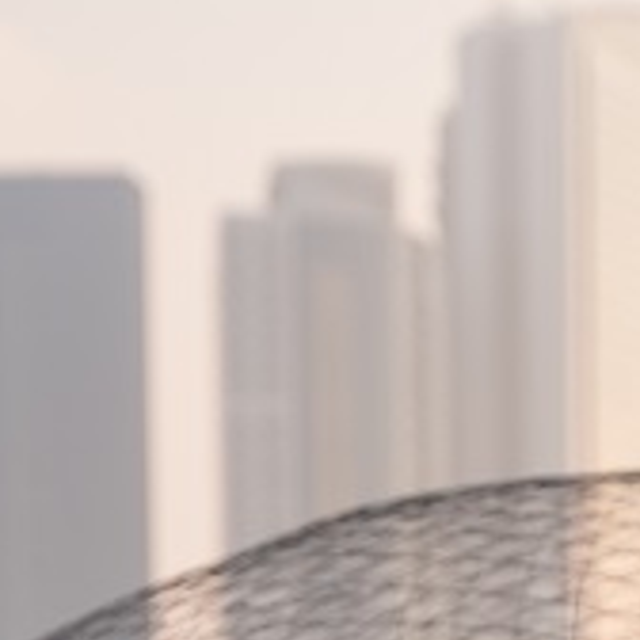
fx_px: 4079
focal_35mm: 195
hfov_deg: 8.8
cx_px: 867
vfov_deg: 8.2
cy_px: 1537
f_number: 5.6
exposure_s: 1/250
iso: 250
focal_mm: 56.5
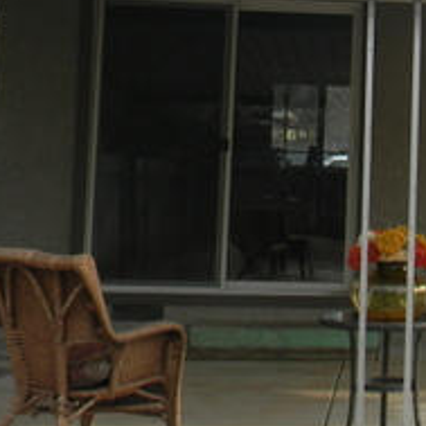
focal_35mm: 108
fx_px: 1504
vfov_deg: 16.0
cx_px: 638
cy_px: 72
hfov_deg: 15.0
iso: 80
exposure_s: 1/320
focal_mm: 6.4
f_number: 3.7
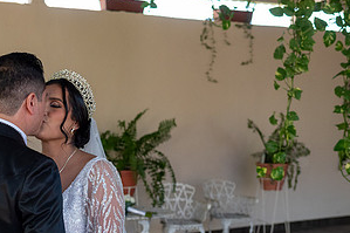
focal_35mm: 68
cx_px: 62
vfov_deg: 19.5
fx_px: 661
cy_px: 223
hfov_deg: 28.9
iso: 1600
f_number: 3.5
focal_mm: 35
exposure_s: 1/1600
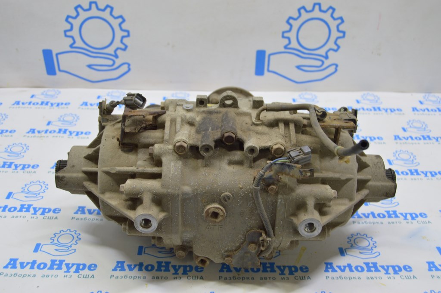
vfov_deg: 34.2
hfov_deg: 49.6
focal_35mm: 39
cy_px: 146
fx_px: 477
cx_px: 220
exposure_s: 1/20
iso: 400
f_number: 5.6
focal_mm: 26
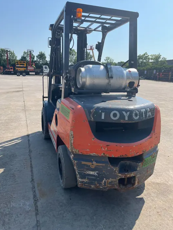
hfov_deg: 51.4
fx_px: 180
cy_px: 112
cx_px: 88
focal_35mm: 27
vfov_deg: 65.3
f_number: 1.6
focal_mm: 5.1
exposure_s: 1/3521
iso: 50
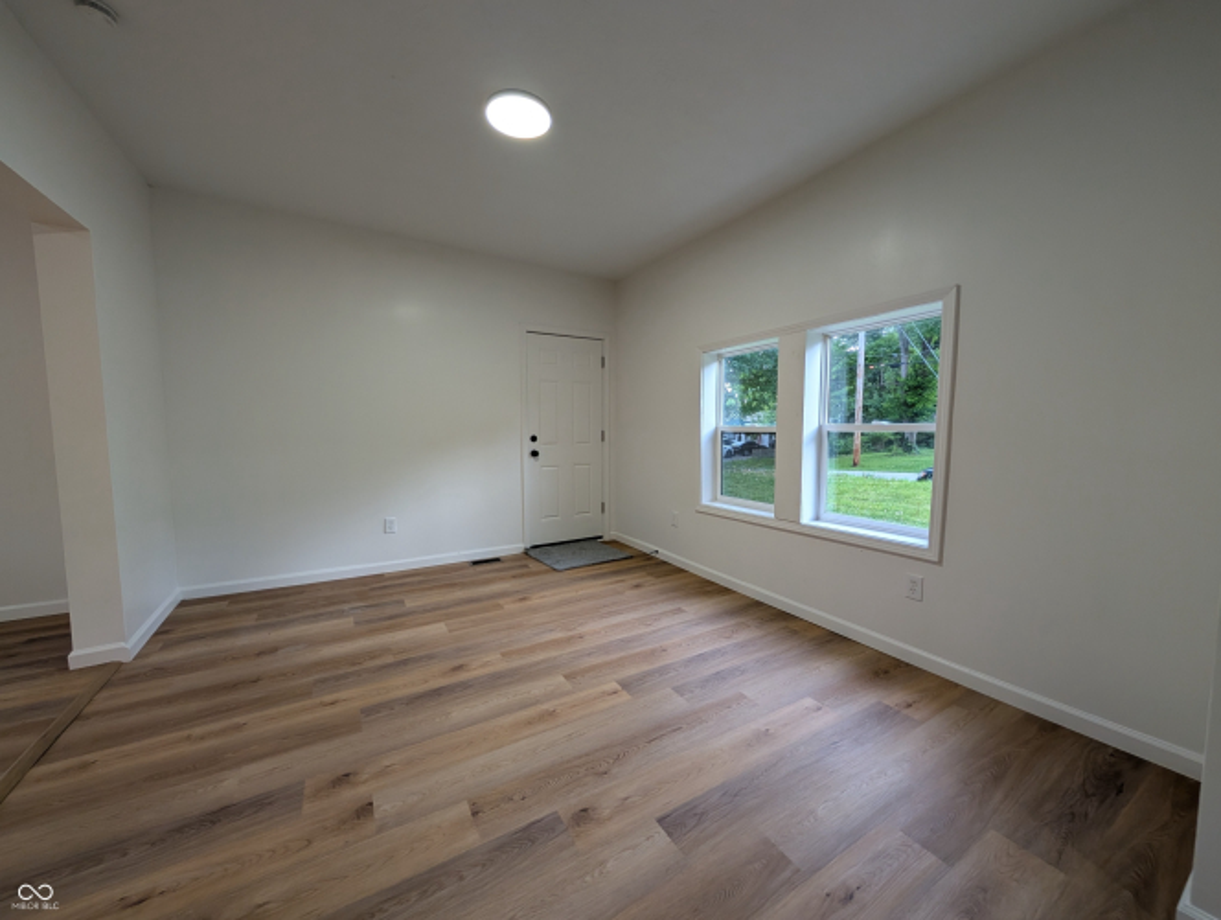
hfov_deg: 110.5
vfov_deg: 94.6
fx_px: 424
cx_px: 610
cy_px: 460
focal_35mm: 12
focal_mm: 2.02
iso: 68
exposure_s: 1/66.9
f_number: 1.7
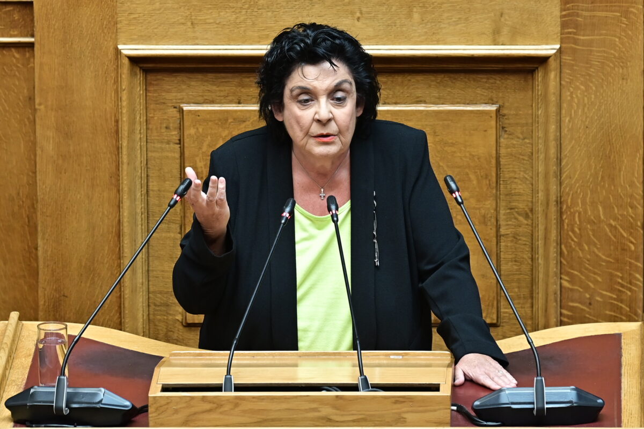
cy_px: 214
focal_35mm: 300
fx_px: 5366
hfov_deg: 6.9
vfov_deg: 4.6
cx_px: 322
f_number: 3.5
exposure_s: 1/250
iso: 1000
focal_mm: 200
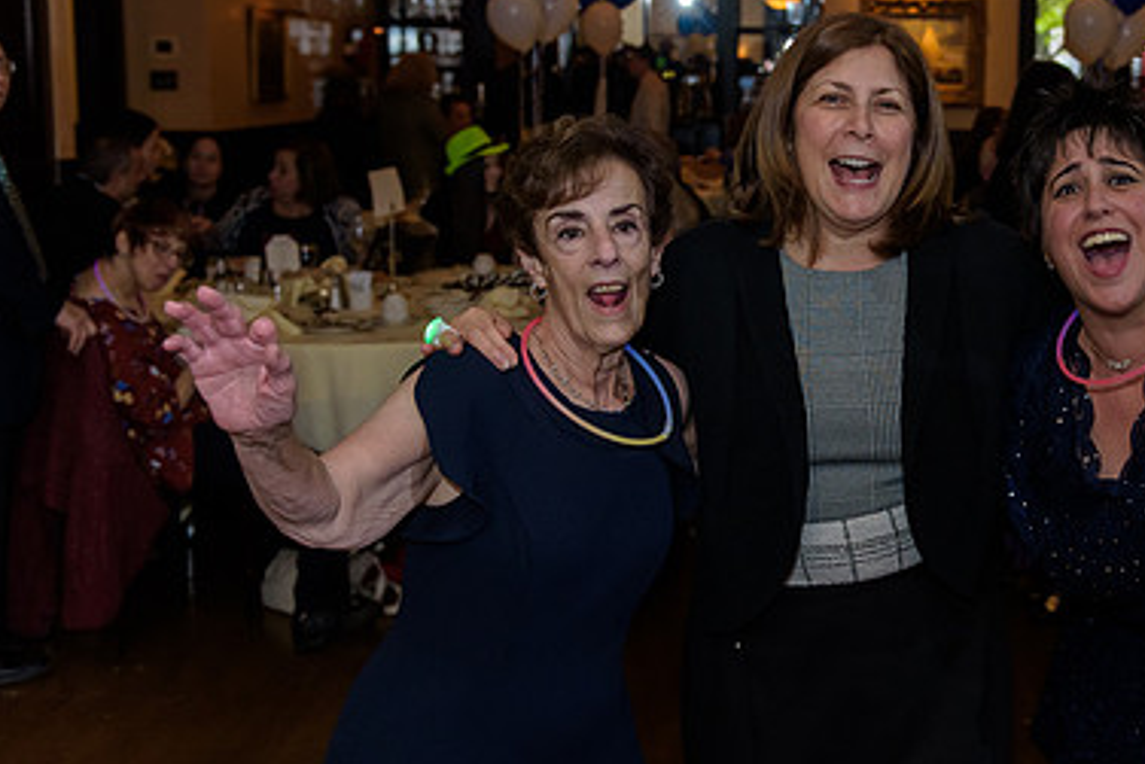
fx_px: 1718
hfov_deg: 36.0
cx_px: 856
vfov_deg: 25.1
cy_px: 330
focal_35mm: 54
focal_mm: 35
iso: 1600
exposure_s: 1/125
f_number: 3.2
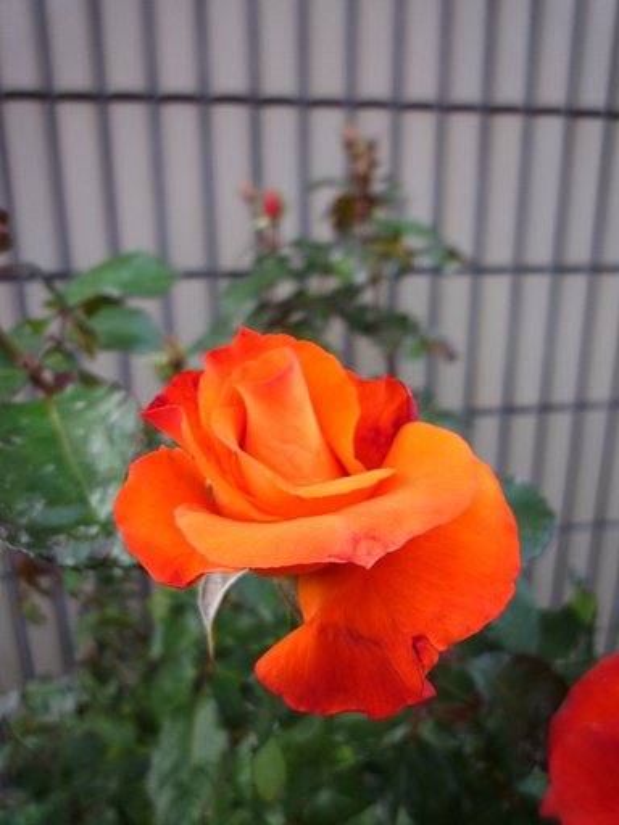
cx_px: 310
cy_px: 412
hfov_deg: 54.9
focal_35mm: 25
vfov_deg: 69.4
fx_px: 596
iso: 100
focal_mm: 4.4
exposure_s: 1/80
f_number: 2.8
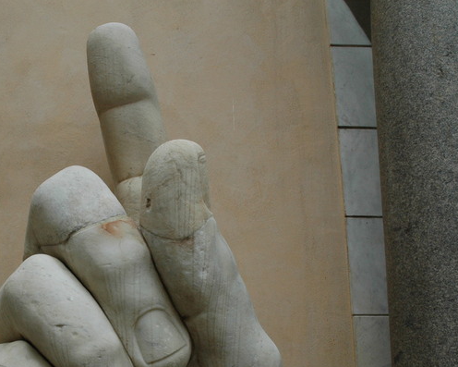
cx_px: 88
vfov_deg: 28.9
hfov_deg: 35.4
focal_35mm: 51
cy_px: 306
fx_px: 691
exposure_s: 1/400
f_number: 10
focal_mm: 18
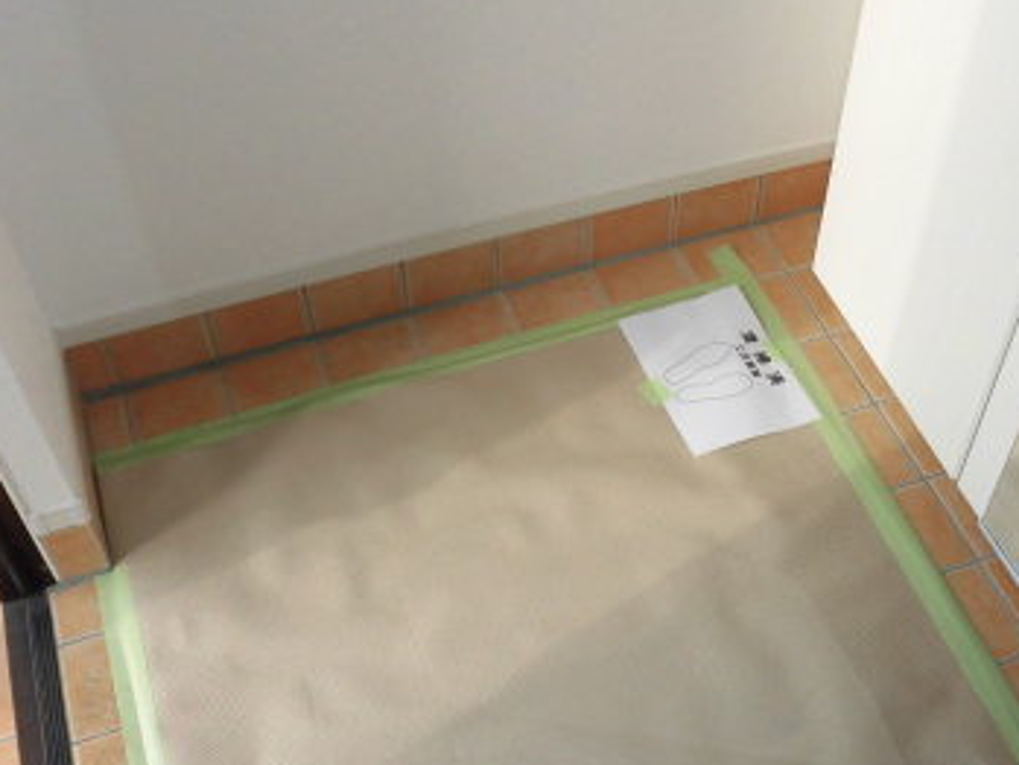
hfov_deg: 42.9
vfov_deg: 32.7
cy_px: 482
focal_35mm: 44
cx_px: 572
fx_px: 1296
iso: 100
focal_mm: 4.3
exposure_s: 1/160
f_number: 3.1
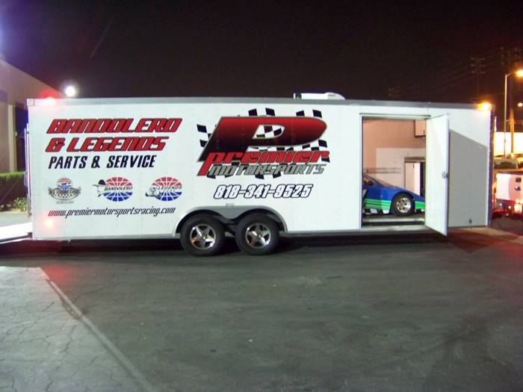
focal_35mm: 36
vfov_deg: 39.7
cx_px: 262
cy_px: 196
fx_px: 544
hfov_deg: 51.4
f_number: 2.8
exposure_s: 1/2
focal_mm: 5.85
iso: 400
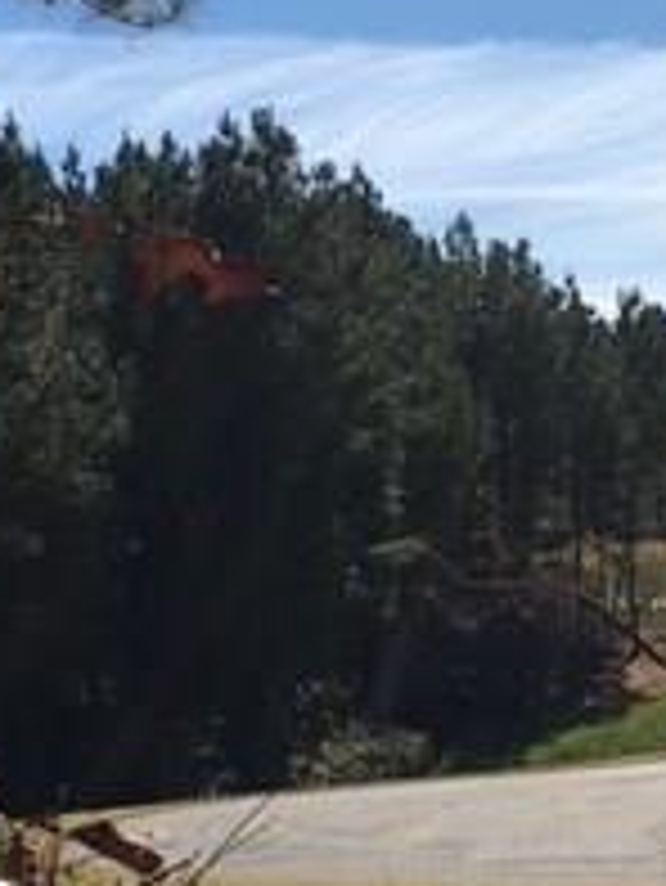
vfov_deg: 20.9
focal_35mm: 94
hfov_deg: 15.7
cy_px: 454
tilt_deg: +2.3
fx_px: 2409
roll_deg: +1.4
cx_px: 513
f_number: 2.2
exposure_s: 1/2747
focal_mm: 4.15
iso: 25
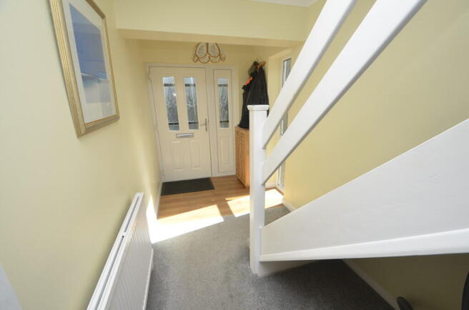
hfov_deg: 100.5
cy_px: 155
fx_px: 195
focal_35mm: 15
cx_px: 234
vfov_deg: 77.0
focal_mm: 10
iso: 250
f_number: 7.1
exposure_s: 1/200
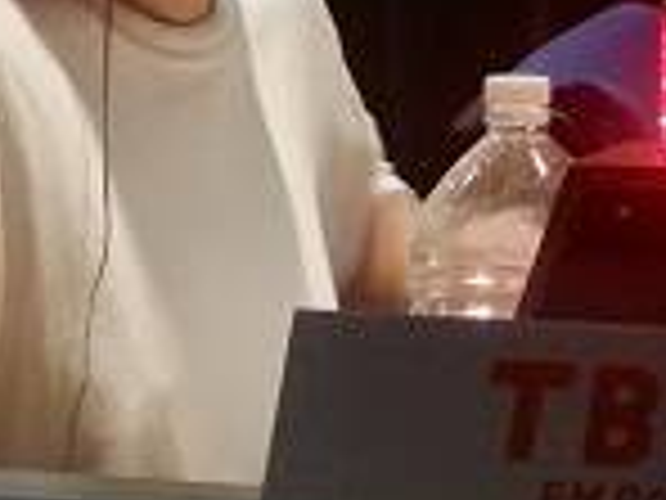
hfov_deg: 3.9
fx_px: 9735
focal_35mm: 506
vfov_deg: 2.9
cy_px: 29
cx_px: 234
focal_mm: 26.8
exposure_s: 1/80
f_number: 5.6
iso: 1600
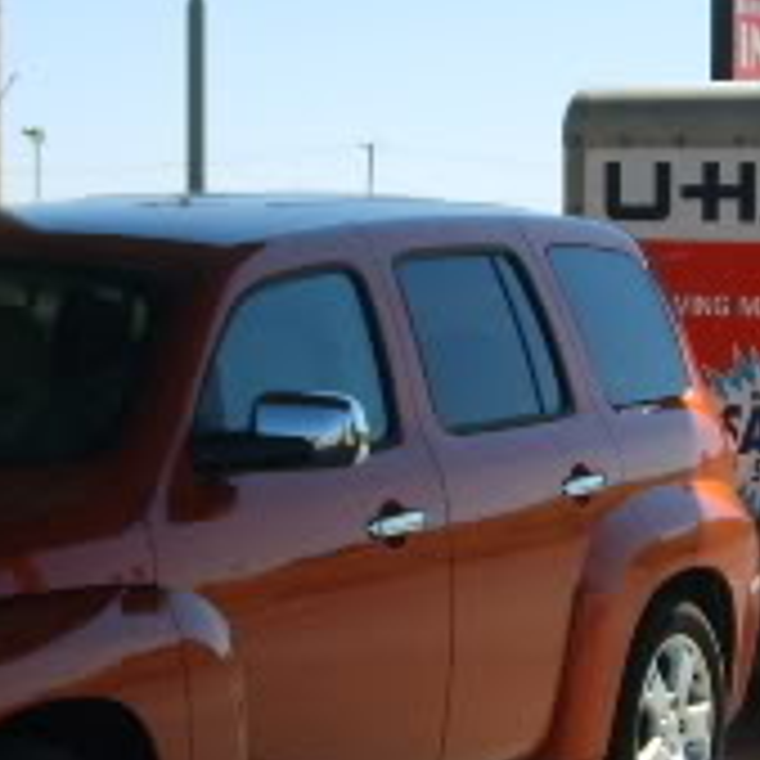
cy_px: 522
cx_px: 337
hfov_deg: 14.9
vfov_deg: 14.9
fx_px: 2906
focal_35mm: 117
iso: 50
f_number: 2.8
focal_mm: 5.8
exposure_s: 1/750
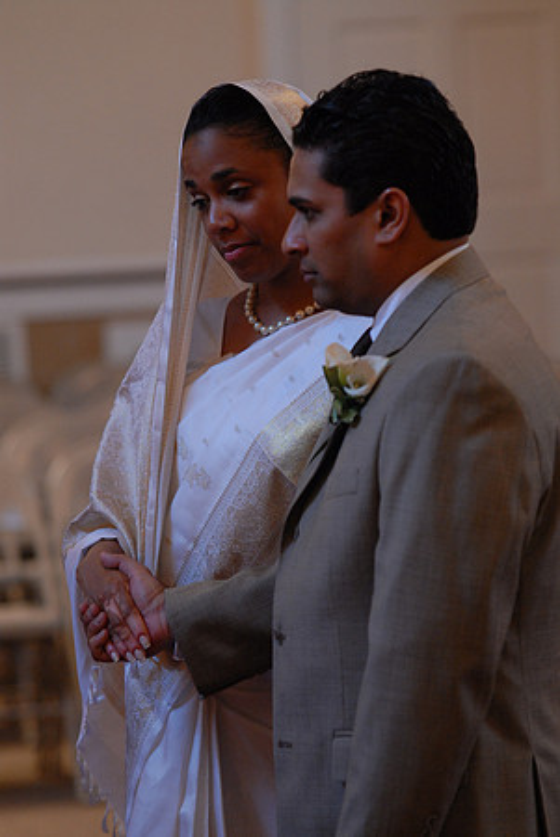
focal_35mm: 195
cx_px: 280
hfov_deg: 7.1
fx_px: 4539
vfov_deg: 10.5
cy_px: 418
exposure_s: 1/80
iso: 800
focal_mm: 130
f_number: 2.8
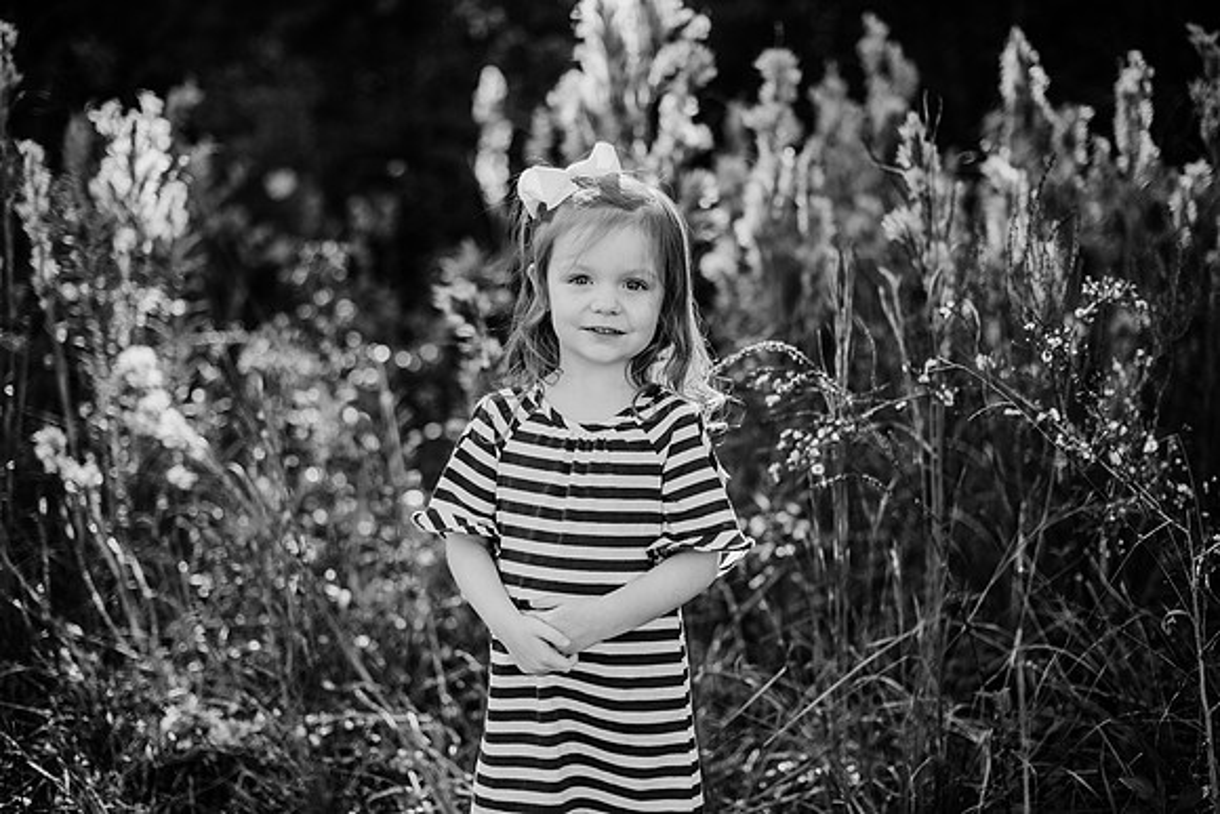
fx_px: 1695
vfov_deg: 27.0
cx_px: 610
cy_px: 407
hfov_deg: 39.6
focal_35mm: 50
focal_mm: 50
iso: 200
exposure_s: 1/1000
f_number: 2
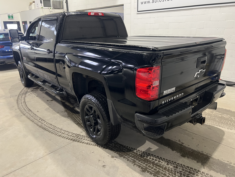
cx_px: 118
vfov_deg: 53.1
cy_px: 88
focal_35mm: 26
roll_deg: +1.3
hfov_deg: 67.3
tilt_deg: -19.8
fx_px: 177
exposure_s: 1/60
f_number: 1.5
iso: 200
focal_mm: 5.7
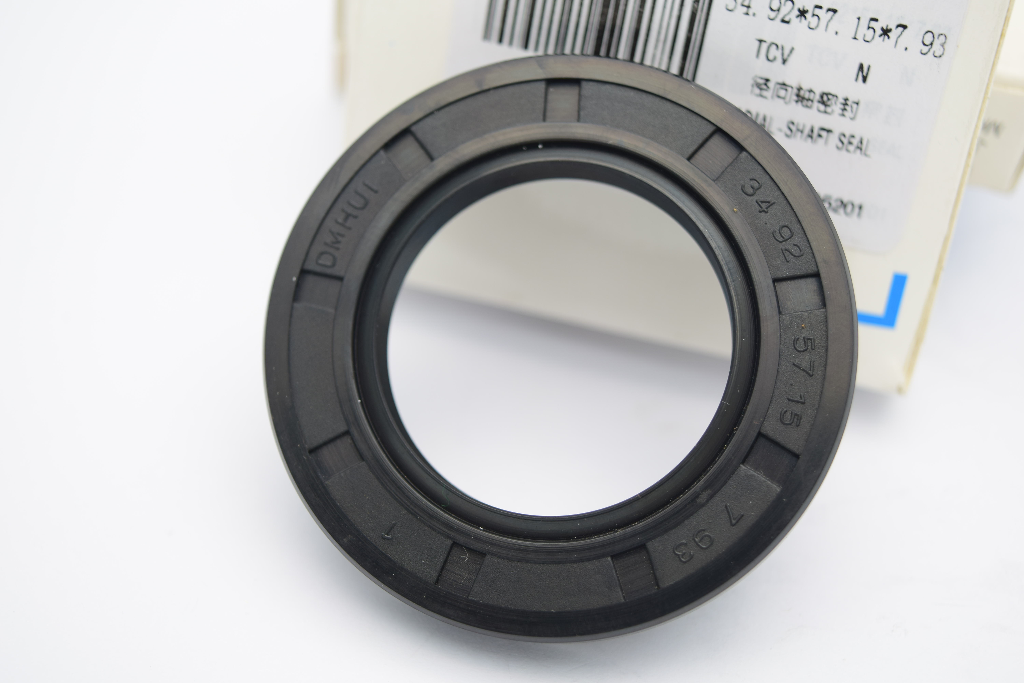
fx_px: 1707
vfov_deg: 22.6
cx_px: 512
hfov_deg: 33.4
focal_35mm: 60
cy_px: 342
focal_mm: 40
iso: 100
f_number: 5
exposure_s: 1/10
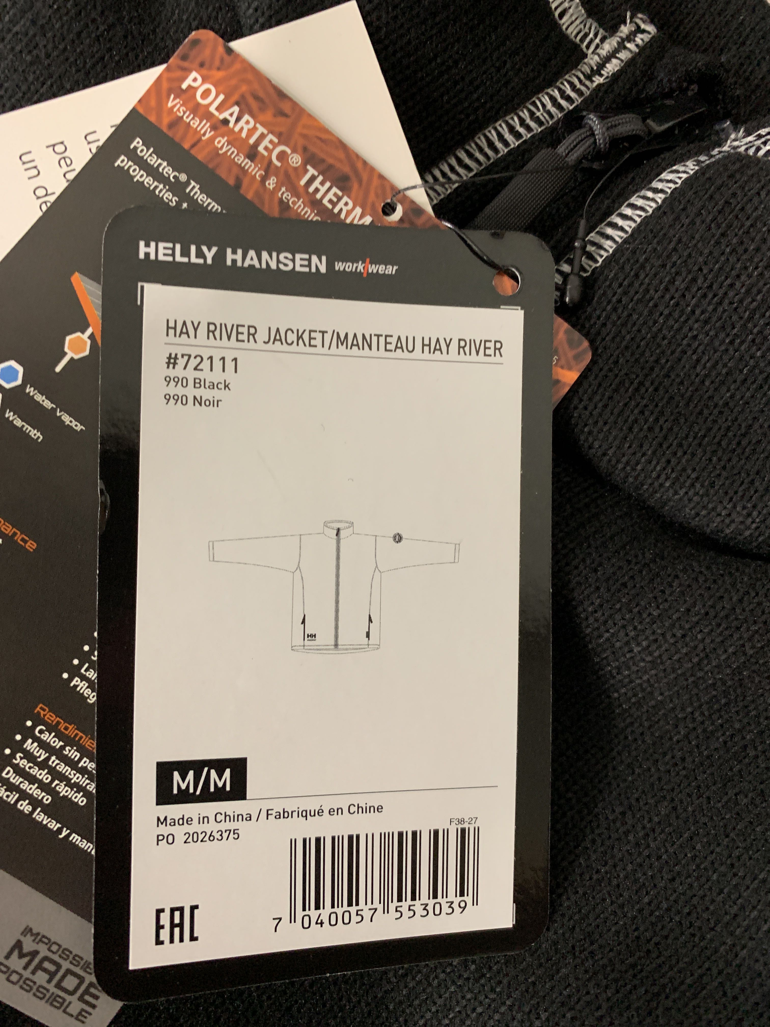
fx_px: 771
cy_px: 514
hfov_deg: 53.1
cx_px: 385
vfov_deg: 67.3
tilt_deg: -81.8
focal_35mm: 26
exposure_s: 1/54
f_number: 1.8
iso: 400
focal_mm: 4.25
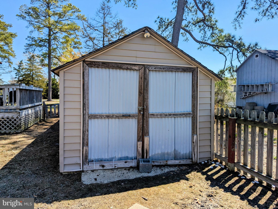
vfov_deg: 56.9
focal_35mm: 24
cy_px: 104
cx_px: 139
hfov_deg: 71.5
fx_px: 193
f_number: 1.85
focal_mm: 6.81
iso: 47
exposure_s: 1/2410
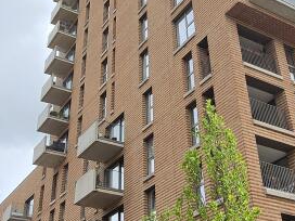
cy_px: 94
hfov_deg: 38.9
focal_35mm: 49
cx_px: 138
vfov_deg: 29.6
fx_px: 418
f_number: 2.2
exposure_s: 1/1550
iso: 50
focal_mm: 2.2
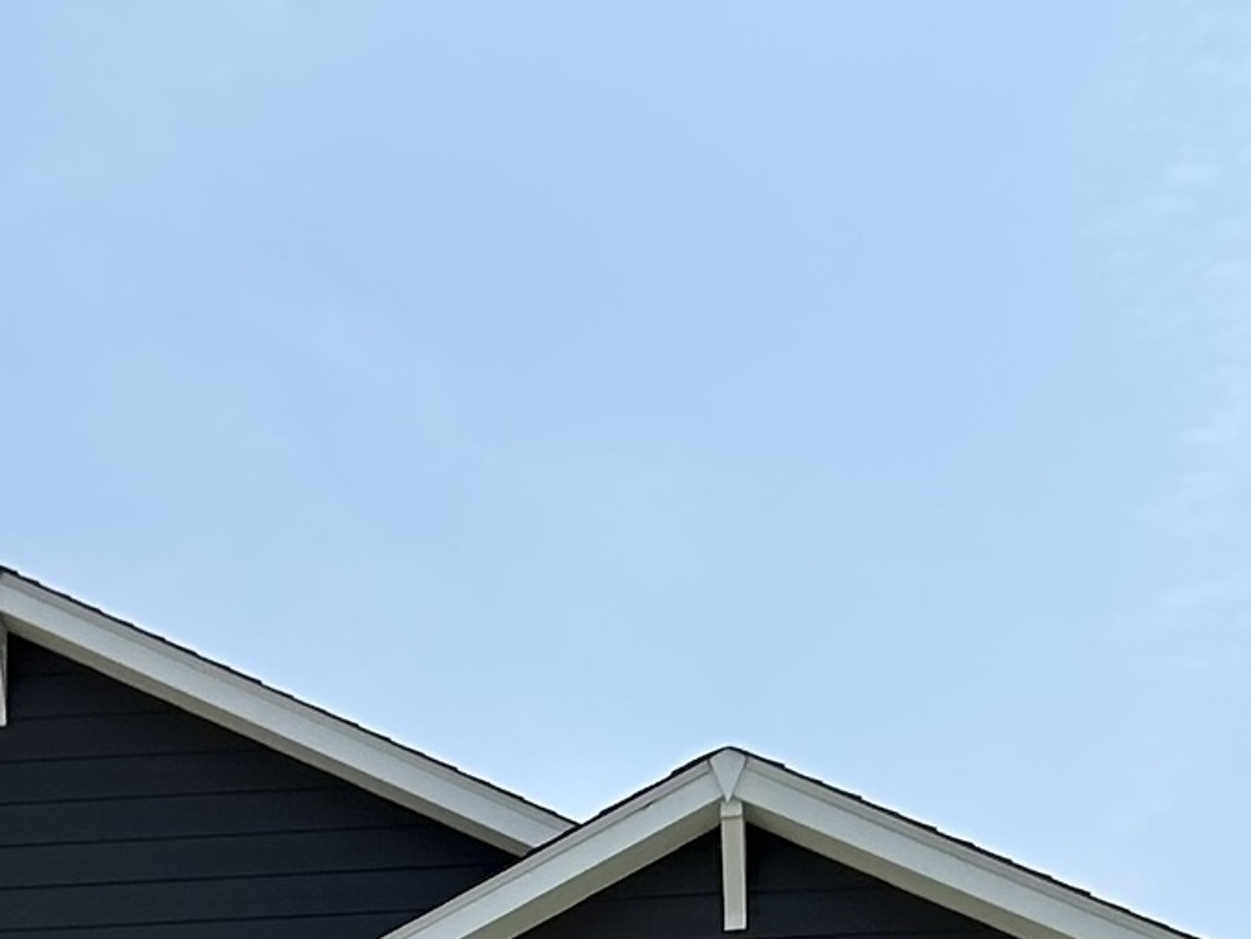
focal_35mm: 118
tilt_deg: +6.5
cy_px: 1924
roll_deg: -0.1
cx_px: 155
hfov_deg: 16.5
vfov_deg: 11.3
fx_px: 4265
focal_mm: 5.7
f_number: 1.5
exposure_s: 1/6211
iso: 50
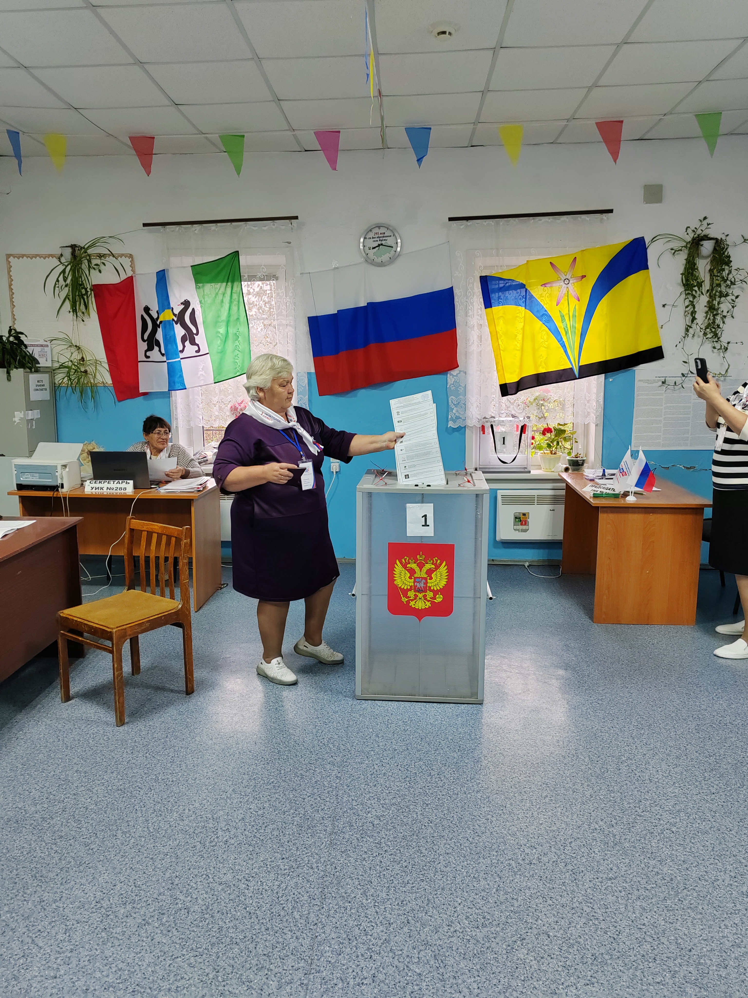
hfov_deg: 51.4
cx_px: 374
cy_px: 499
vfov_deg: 65.3
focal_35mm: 27
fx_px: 778
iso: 640
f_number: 1.9
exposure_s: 1/100
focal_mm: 5.52
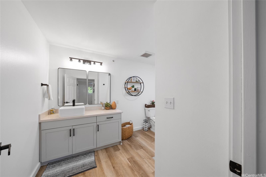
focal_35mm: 12
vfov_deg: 90.1
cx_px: 133
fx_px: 89
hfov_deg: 112.6
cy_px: 88
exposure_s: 1/4
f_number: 9
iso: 125
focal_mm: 12
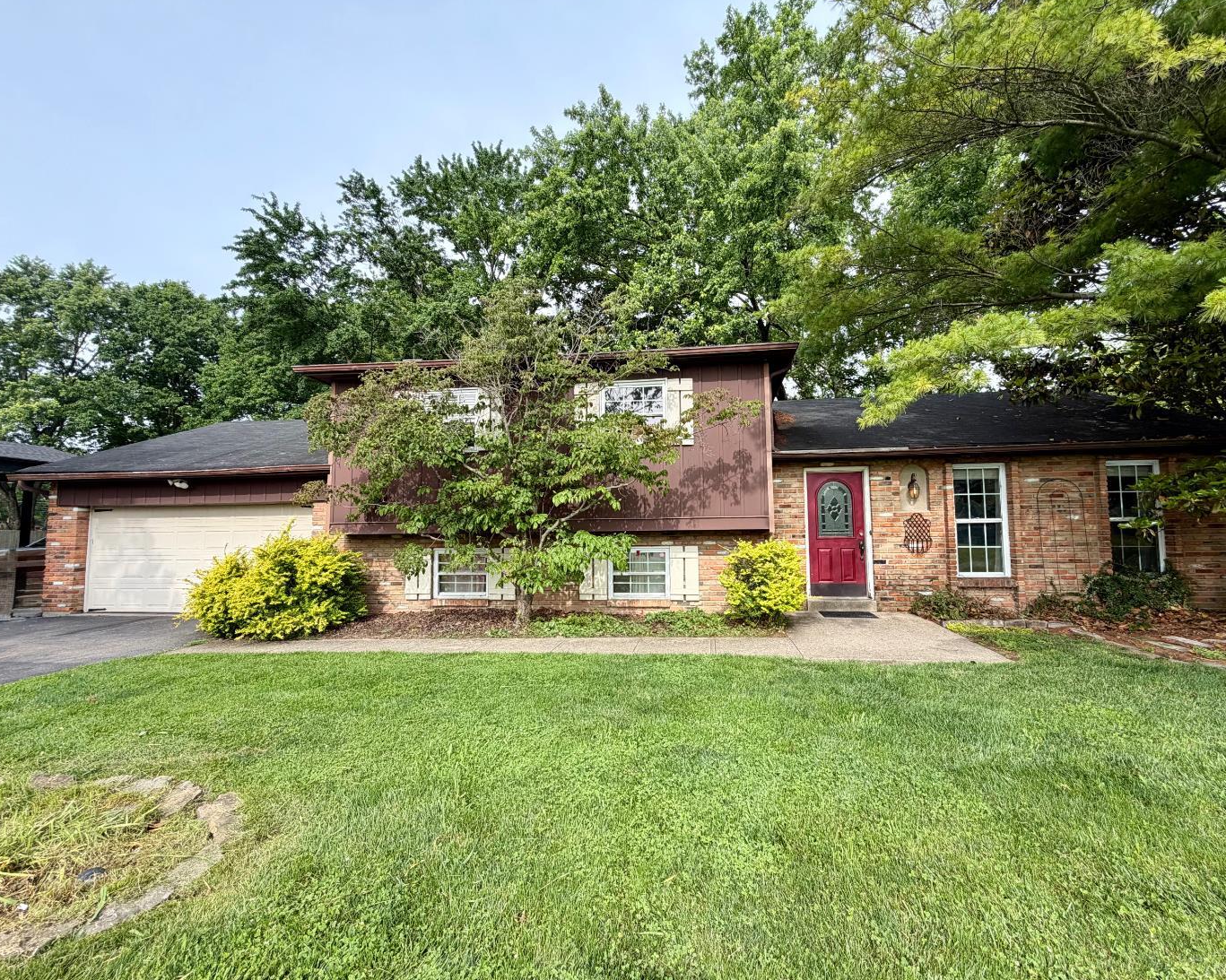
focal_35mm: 15
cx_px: 650
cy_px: 495
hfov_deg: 96.7
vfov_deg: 84.0
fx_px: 544
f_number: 2.2
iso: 40
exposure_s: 1/518
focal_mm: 2.22
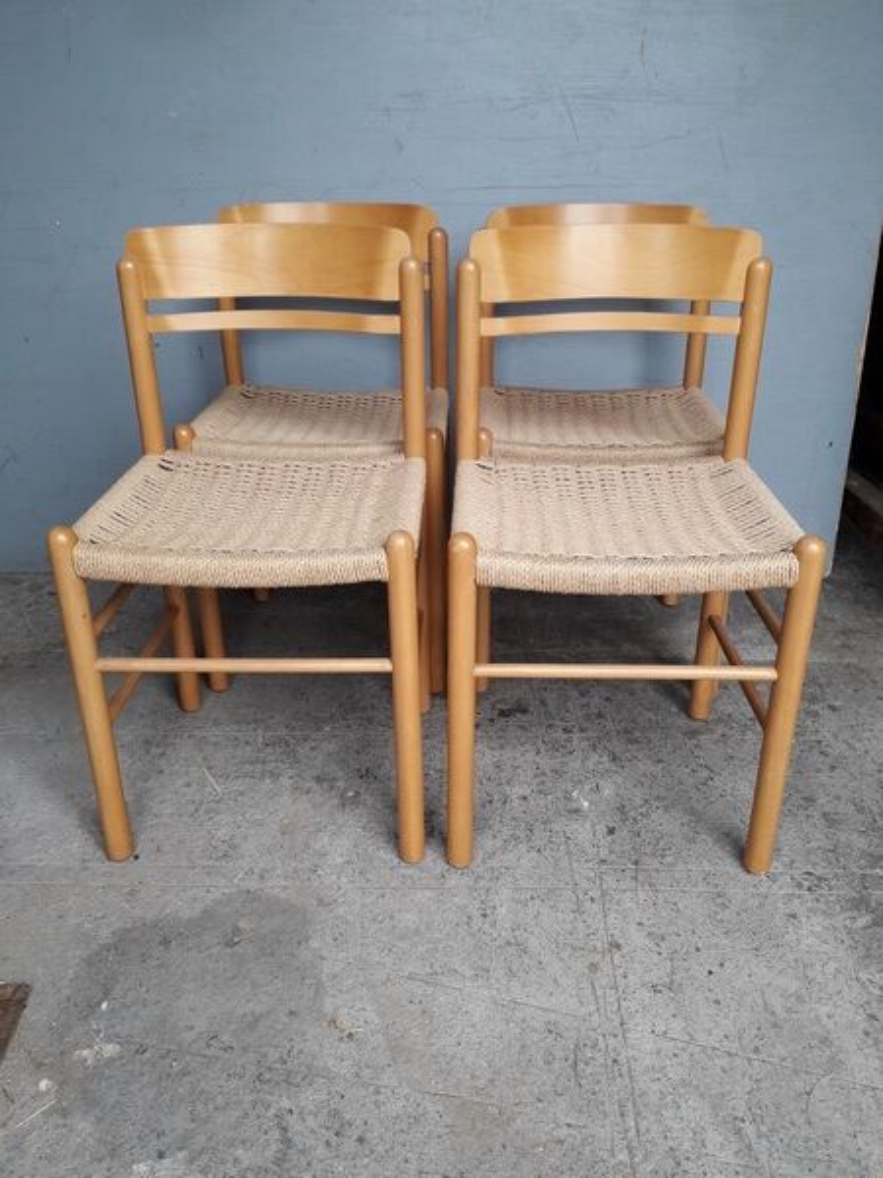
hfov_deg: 51.4
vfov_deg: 65.3
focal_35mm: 27
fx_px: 918
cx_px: 442
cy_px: 589
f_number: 1.9
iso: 40
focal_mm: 3.6
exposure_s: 1/149
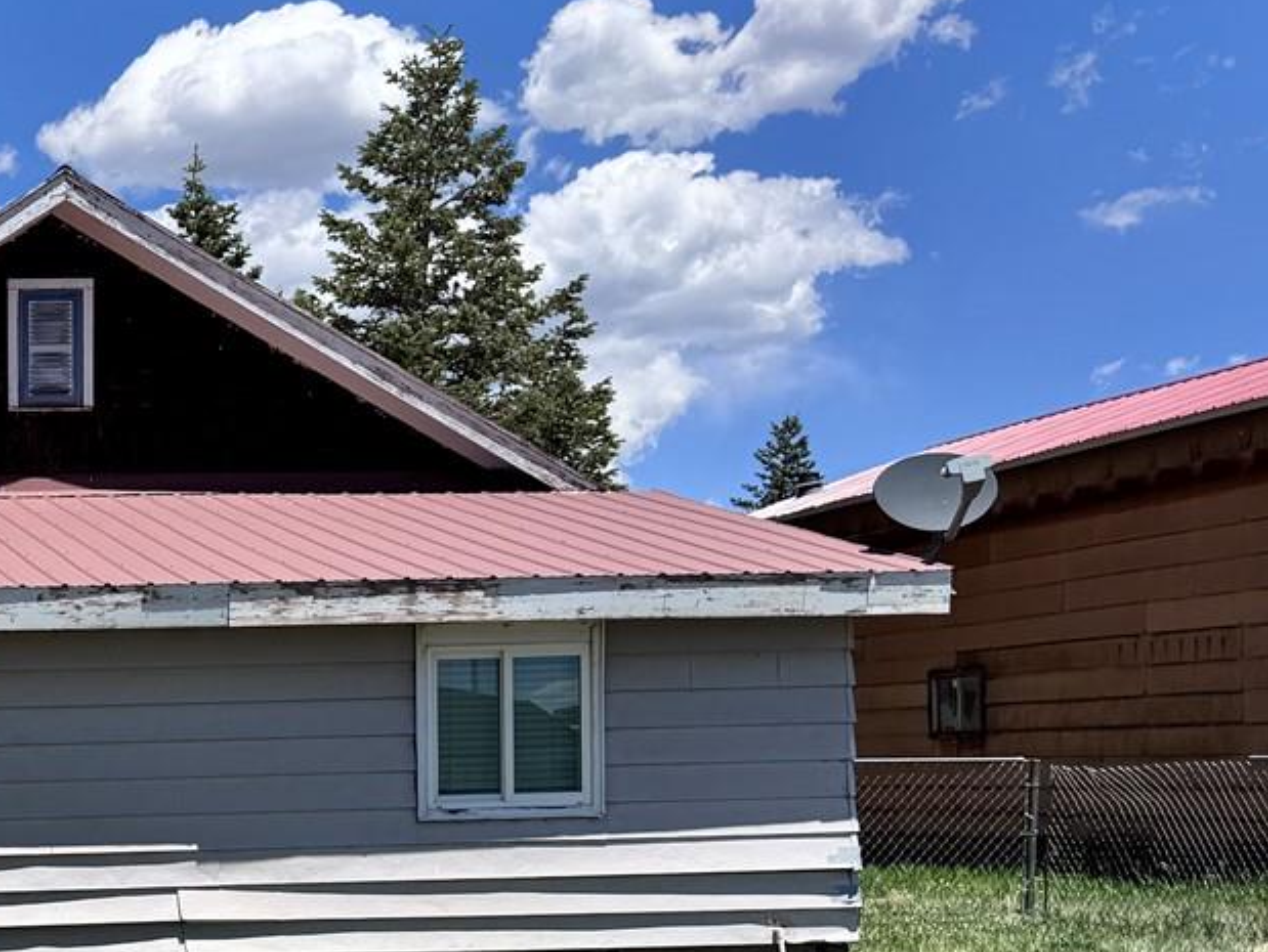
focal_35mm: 62
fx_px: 2272
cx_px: -256
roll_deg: +0.6
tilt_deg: -3.1
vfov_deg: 23.1
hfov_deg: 27.4
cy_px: 858
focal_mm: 6.76
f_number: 1.78
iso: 80
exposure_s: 1/5814
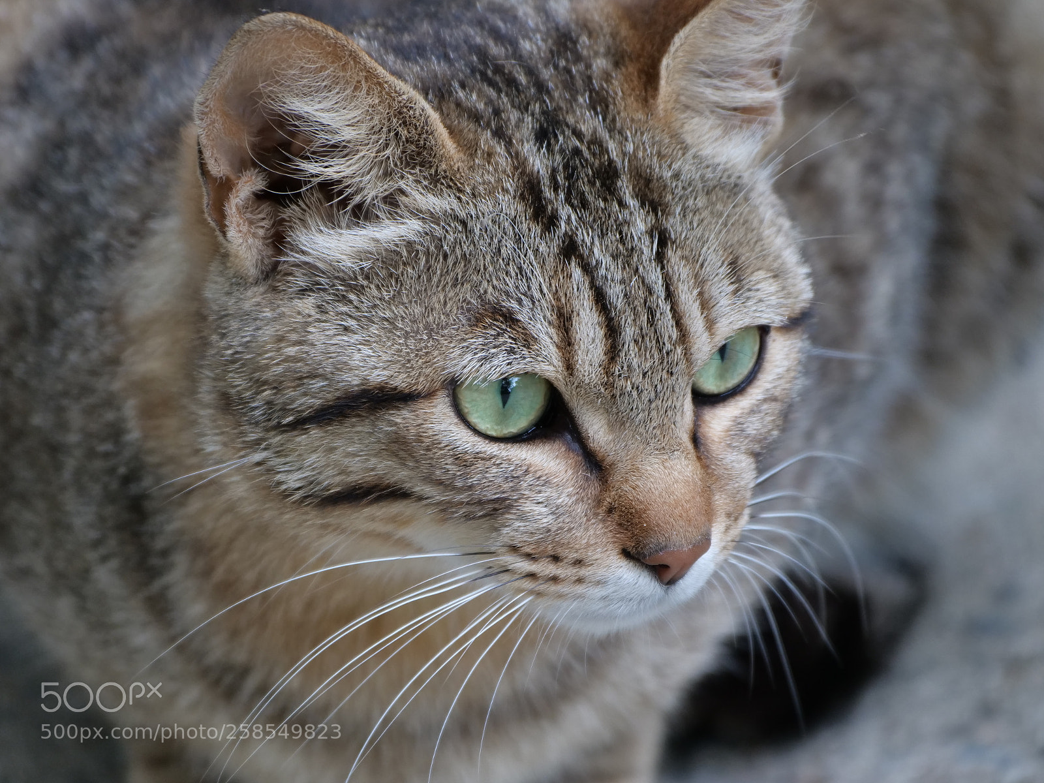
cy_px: 392
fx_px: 24128
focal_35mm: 800
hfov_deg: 2.5
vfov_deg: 1.9
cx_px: 522
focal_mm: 400
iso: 640
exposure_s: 1/125
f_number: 6.3
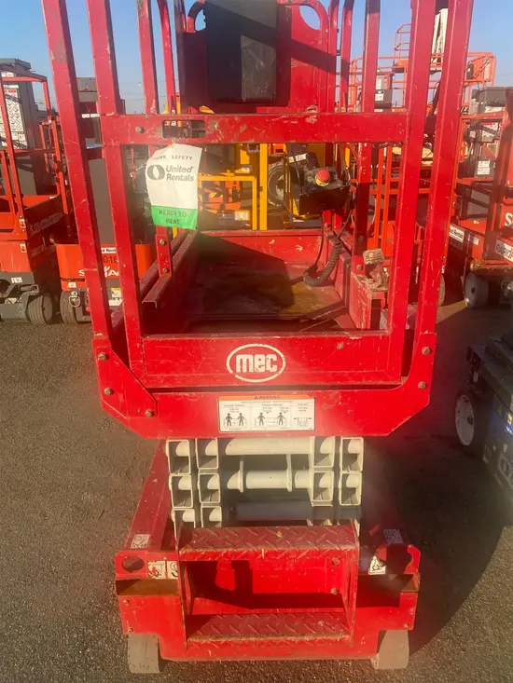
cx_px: 256
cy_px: 342
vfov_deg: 67.3
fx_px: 514
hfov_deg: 53.1
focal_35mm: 26
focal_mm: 4.25
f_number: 1.8
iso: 32
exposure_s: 1/1504
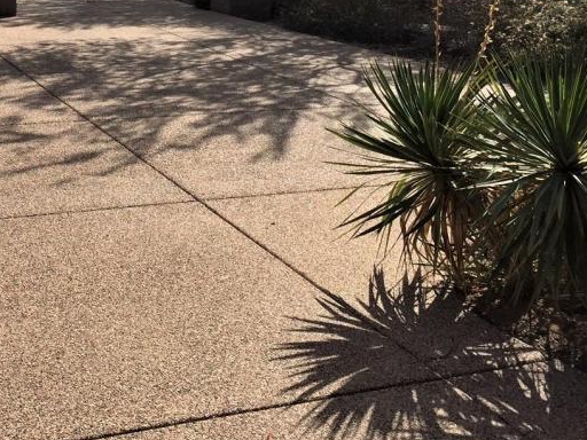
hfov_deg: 32.5
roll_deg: -0.3
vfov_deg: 24.3
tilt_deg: -7.1
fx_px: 984
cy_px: 24
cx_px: 135
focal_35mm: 58
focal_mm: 4.15
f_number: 2.2
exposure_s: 1/2475
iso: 32
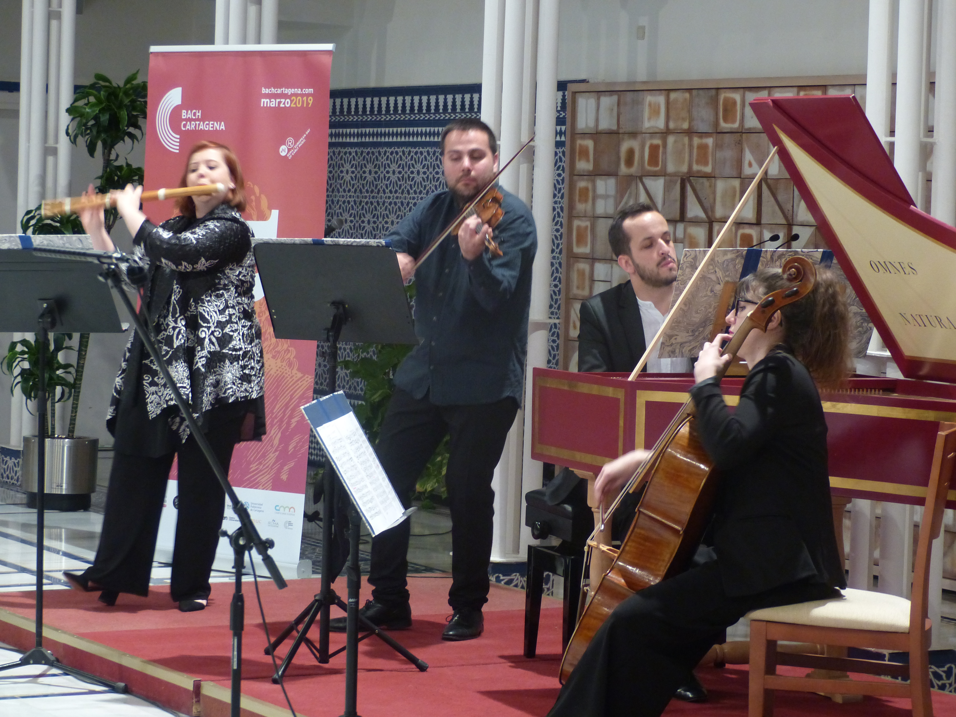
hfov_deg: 18.0
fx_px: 3010
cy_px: 358
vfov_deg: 13.6
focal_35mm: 109
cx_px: 478
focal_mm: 19.6
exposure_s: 1/13
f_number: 2.8
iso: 400
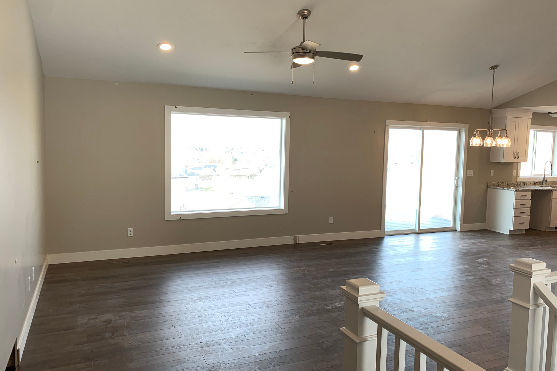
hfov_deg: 65.5
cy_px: 174
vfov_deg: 46.4
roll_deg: -0.7
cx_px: 287
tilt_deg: -5.4
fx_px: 433
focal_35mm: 28
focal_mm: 4.25
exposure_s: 1/120
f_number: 1.8
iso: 25
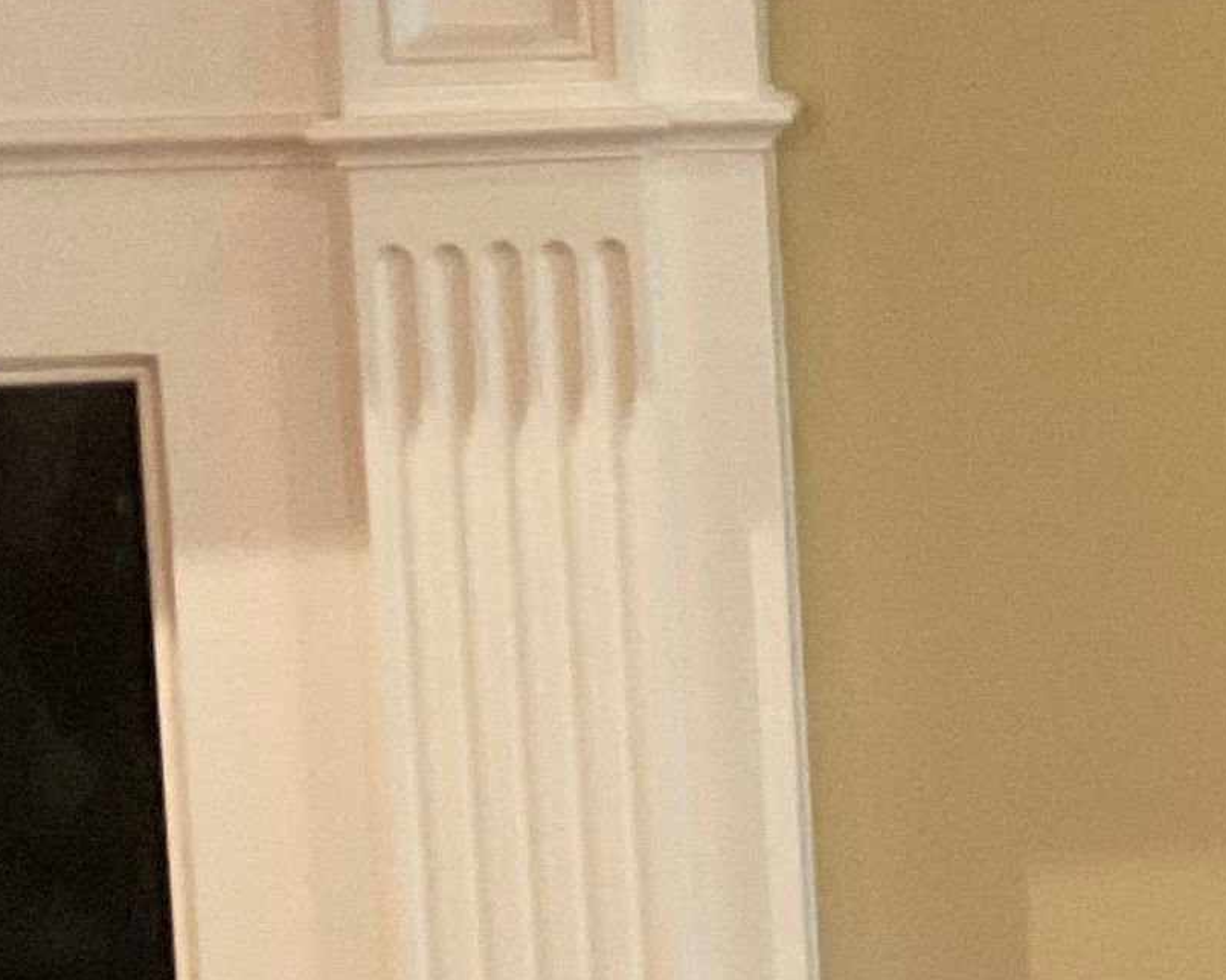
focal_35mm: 142
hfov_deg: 11.7
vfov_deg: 10.9
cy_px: 312
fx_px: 5152
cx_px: 2711
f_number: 1.8
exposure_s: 1/30
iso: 250
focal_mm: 3
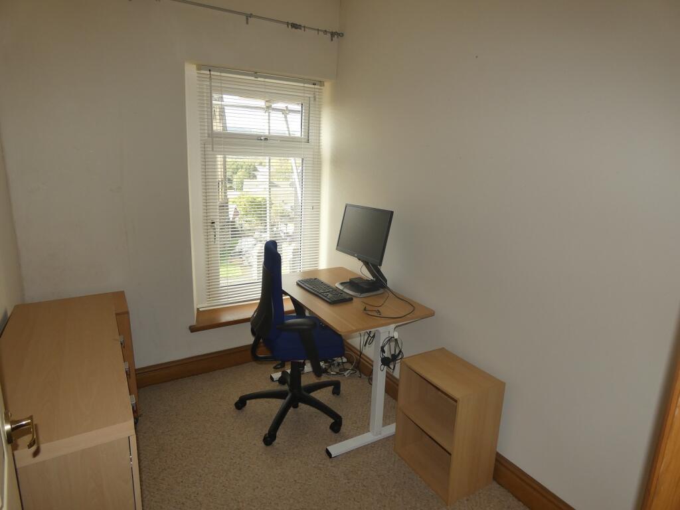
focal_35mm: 20
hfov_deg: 81.7
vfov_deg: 66.0
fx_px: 393
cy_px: 255
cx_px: 340
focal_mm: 3.6
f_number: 2.8
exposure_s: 1/160
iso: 80
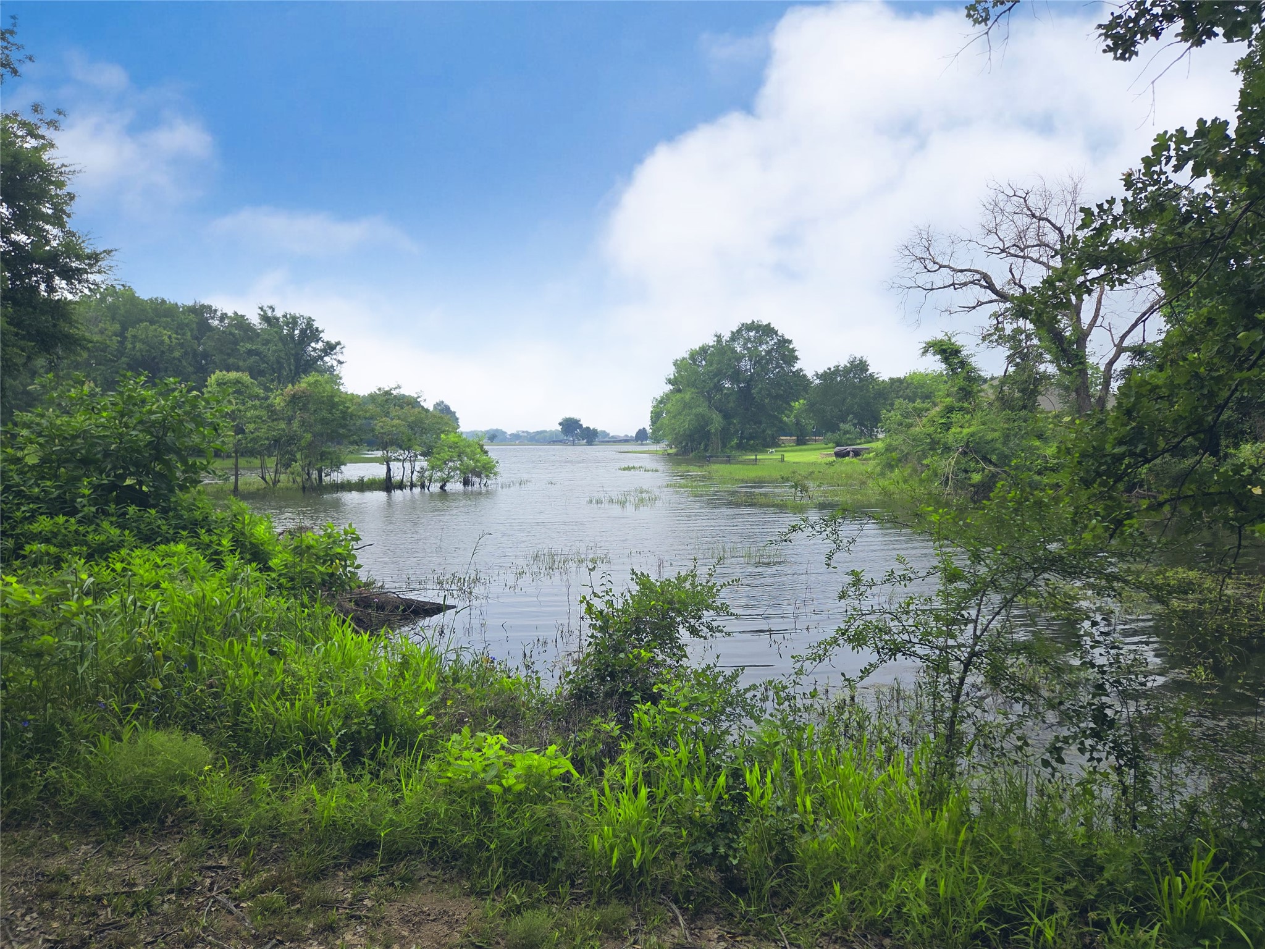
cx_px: 632
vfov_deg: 58.9
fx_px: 841
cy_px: 474
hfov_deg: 73.9
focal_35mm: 23
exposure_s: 1/3850
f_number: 1.8
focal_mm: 5.4
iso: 80
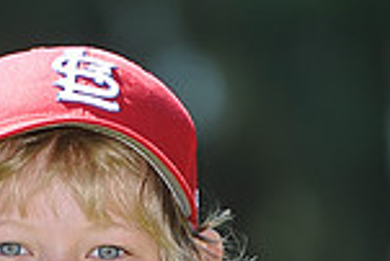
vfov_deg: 1.8
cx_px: 93
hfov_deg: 2.7
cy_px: 406
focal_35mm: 767
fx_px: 8317
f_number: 4.5
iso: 200
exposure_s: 1/500
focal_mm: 200
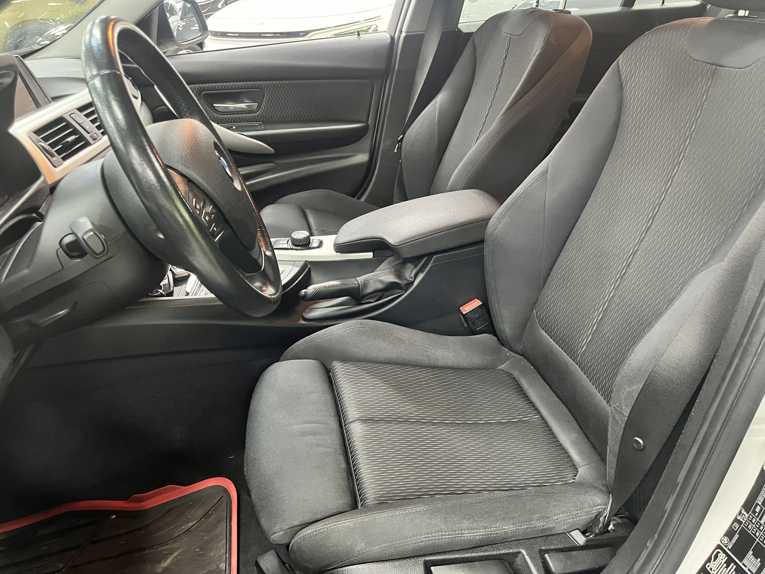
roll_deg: +3.4
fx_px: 575
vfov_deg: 53.1
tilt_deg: -27.8
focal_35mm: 26
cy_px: 287
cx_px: 382
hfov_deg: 67.3
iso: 640
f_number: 1.6
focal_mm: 5.1
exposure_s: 1/33
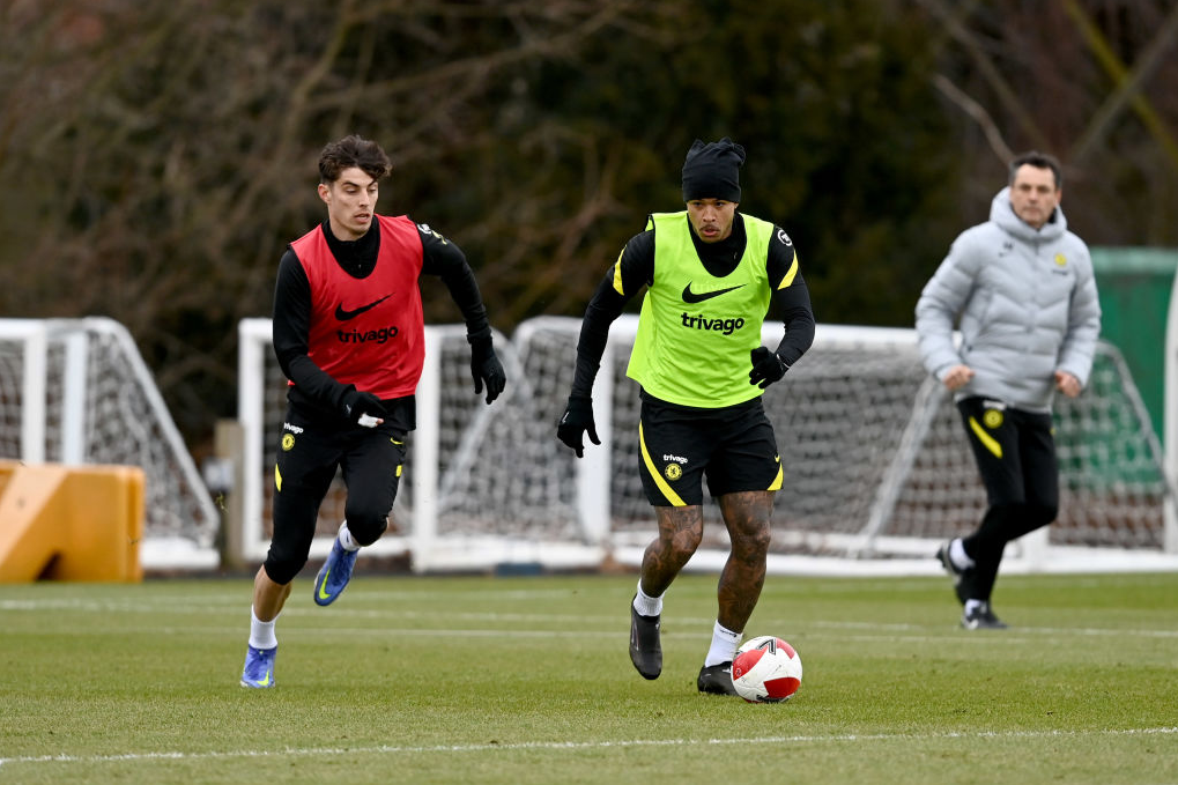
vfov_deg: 3.4
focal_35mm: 402
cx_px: 591
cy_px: 391
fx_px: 13151
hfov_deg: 5.1
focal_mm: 400
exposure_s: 1/1600
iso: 1250
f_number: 3.2
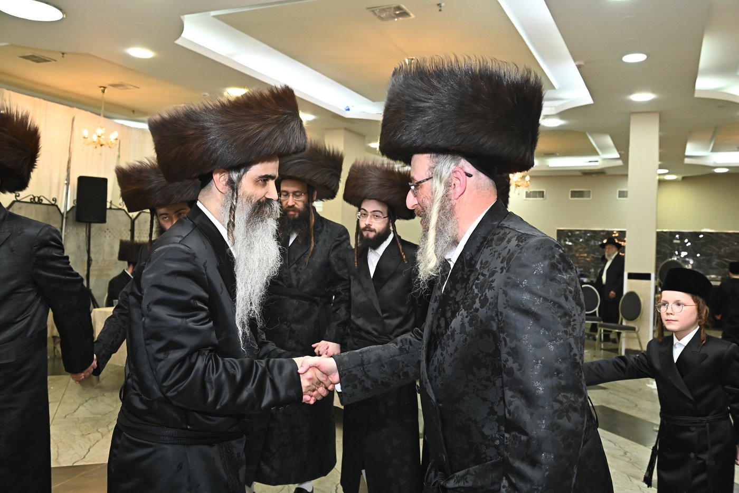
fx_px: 657
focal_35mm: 32
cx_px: 370
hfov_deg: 58.7
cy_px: 246
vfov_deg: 41.1
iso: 2500
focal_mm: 32
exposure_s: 1/200
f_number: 5.6
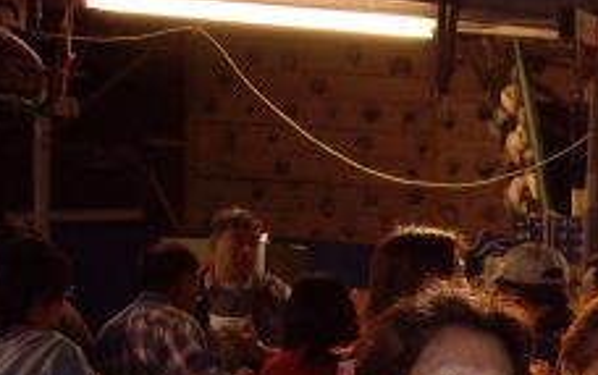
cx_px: 818
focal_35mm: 113
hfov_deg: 17.1
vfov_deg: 11.2
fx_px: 1843
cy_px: 538
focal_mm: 6.2
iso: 200
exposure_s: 1/40
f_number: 2.7
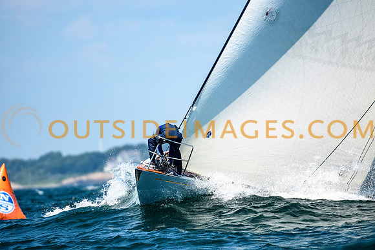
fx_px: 6251
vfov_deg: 2.3
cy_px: 125
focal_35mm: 600
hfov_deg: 3.4
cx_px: 188
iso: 400
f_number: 5
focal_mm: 400
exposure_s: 1/3200
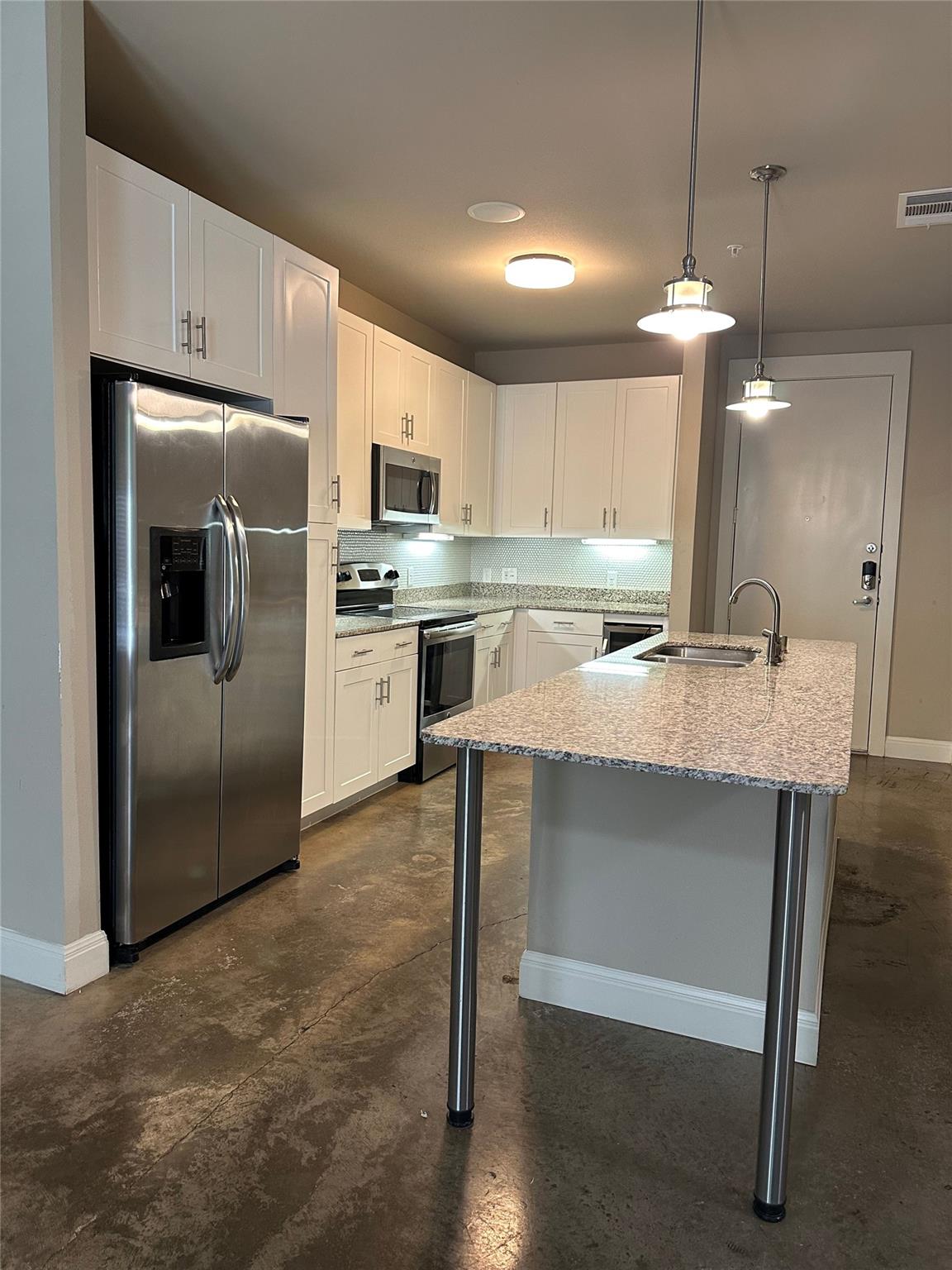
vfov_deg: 71.6
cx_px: 476
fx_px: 880
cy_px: 635
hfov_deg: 56.8
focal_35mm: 24
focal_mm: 6.86
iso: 250
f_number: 1.78
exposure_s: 1/60
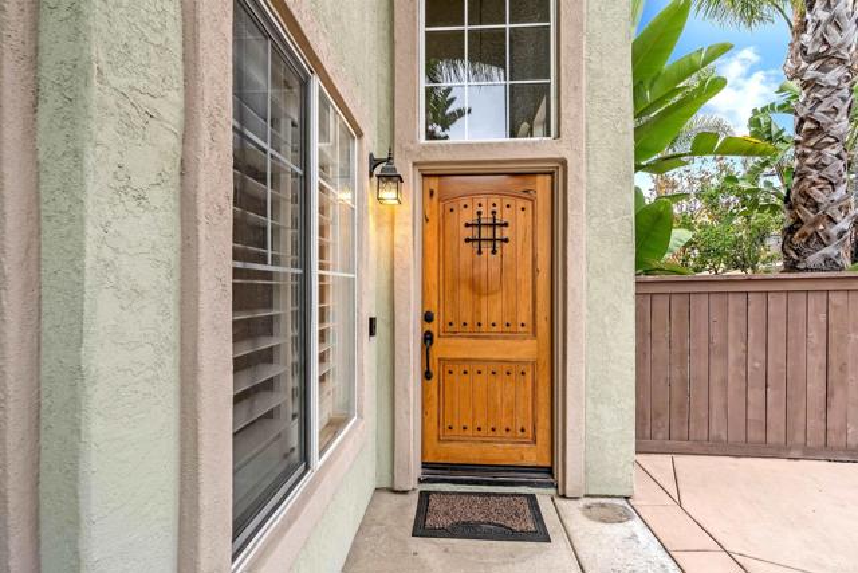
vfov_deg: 73.8
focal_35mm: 16
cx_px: 429
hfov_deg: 96.7
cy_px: 286
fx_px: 381
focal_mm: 16
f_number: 9
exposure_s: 1/60
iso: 250
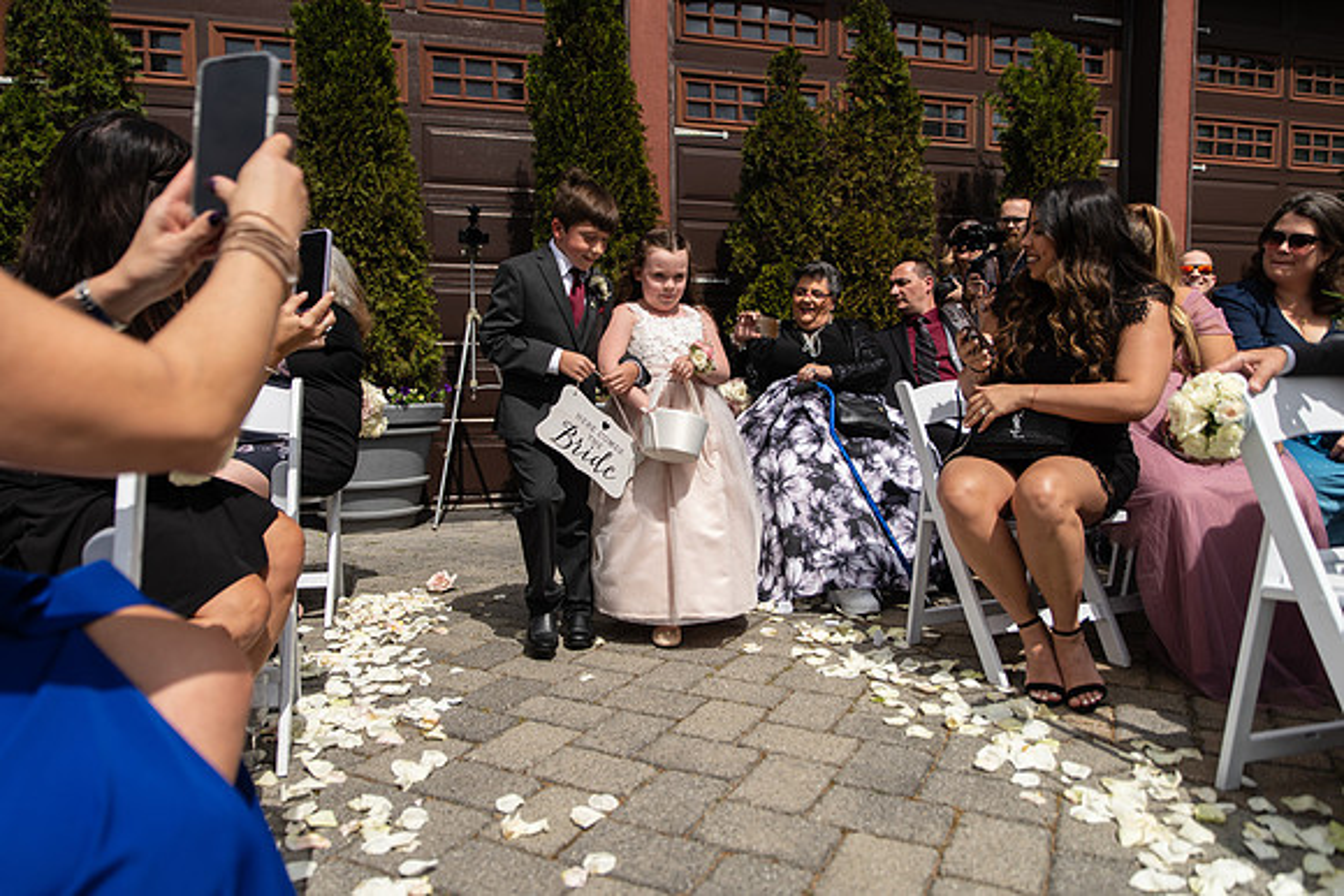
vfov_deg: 53.2
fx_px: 896
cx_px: 672
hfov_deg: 73.7
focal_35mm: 24
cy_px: 448
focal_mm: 24
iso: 125
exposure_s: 1/4000
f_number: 2.8
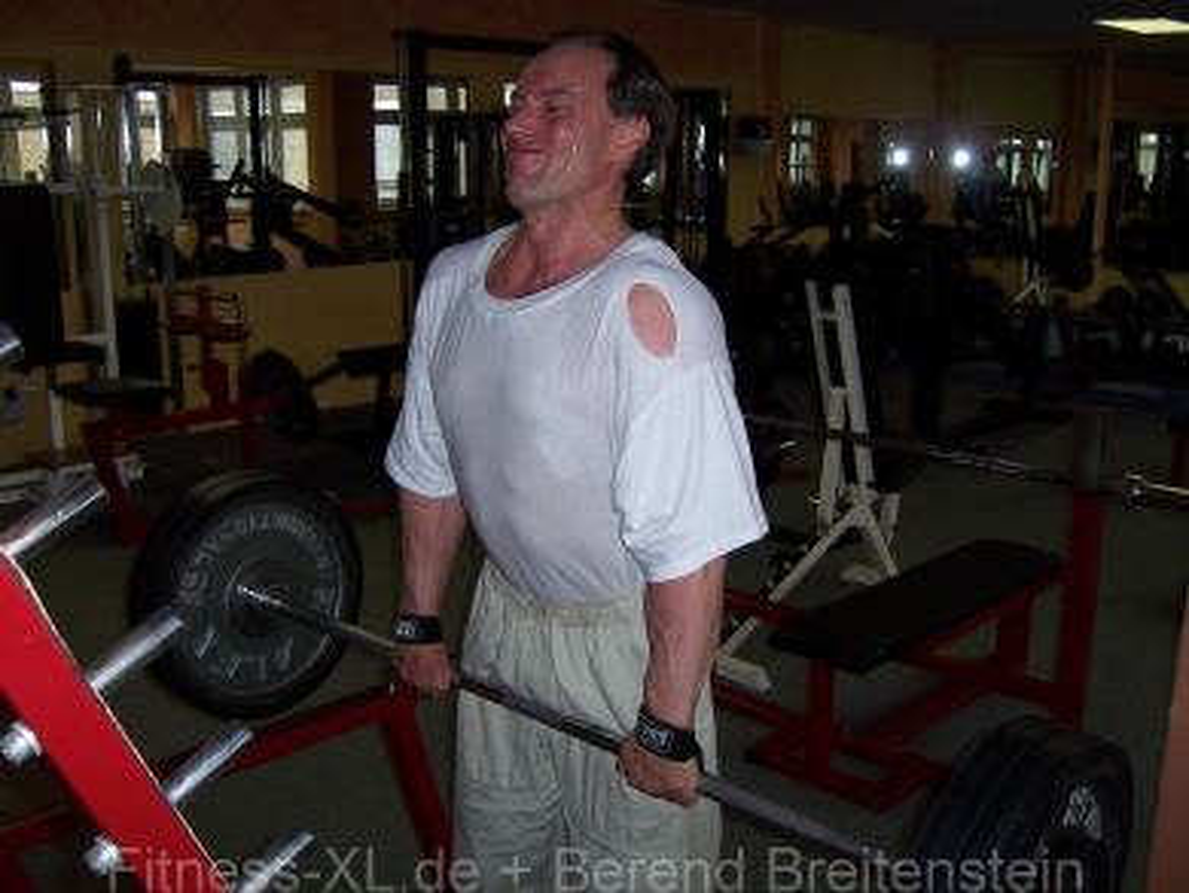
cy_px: 446
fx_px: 1237
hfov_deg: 51.3
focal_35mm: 36
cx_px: 594
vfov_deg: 39.7
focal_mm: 6.2
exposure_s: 1/60
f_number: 2.8
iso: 80
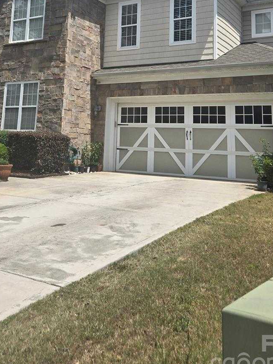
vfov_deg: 43.0
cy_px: 57
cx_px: 110
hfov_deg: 35.0
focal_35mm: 41
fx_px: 431
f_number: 1.8
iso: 25
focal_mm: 5.4
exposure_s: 1/2921
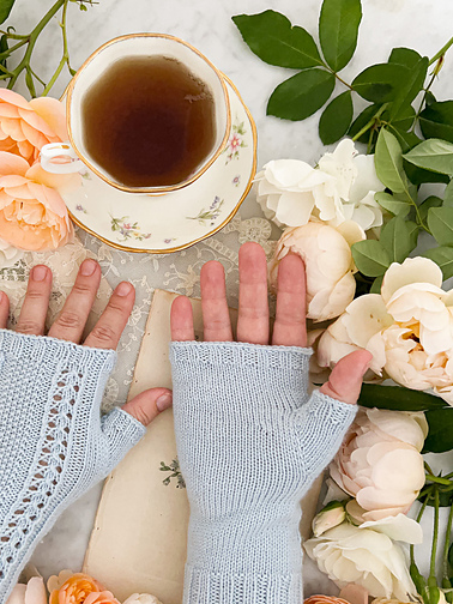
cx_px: 174
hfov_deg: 42.7
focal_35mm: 33
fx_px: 576
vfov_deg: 55.1
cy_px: 354
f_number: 1.5
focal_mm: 5.7
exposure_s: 1/60
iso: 500
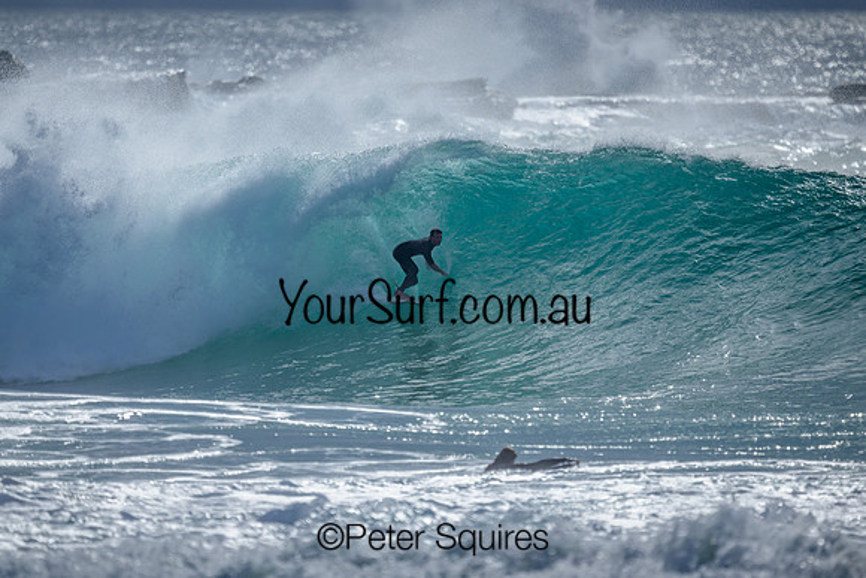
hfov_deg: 2.6
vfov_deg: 1.7
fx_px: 19248
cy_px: 289
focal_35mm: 800
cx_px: 433
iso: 125
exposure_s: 1/2000
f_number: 6.3
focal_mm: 800
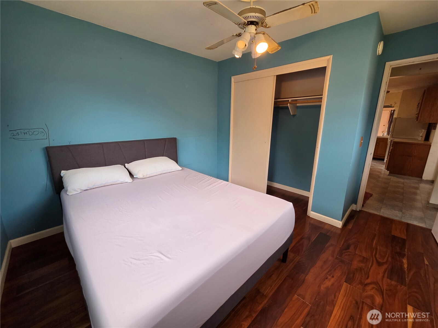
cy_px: 164
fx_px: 164
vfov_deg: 89.9
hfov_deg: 106.2
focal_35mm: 13
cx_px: 219
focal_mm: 2.2
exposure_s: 1/120
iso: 160
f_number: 2.2
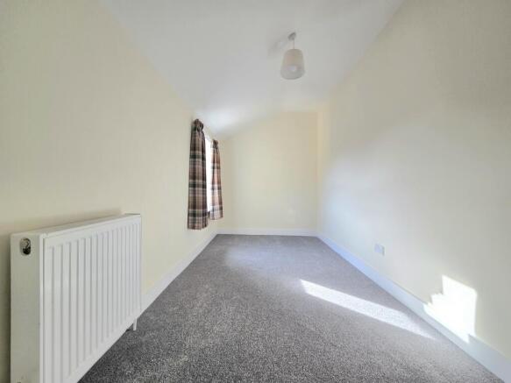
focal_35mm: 13
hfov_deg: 106.2
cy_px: 192
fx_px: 192
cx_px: 256
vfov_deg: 89.9
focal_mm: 2.2
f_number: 2.2
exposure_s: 1/109
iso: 50
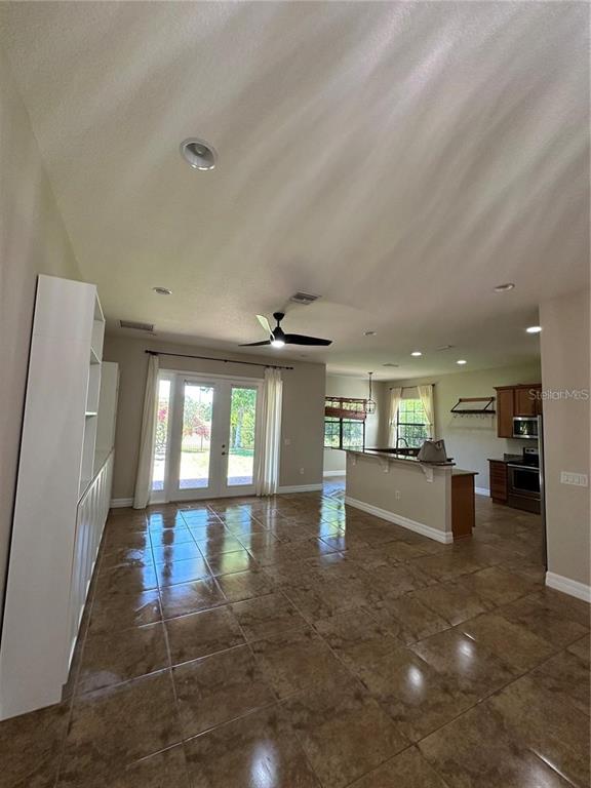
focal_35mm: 14
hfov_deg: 85.7
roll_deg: -2.3
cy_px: 394
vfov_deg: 102.1
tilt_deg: +4.9
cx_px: 296
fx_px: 319
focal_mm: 2.22
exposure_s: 1/120
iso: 200
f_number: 2.2
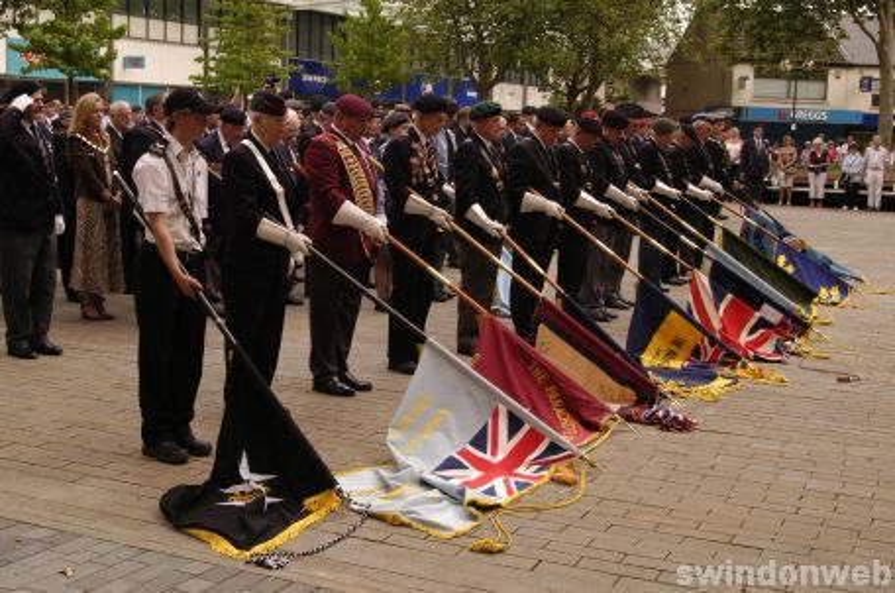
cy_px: 296
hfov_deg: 39.0
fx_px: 1265
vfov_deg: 26.4
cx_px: 448
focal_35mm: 51
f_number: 10
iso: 400
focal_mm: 34
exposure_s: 1/200
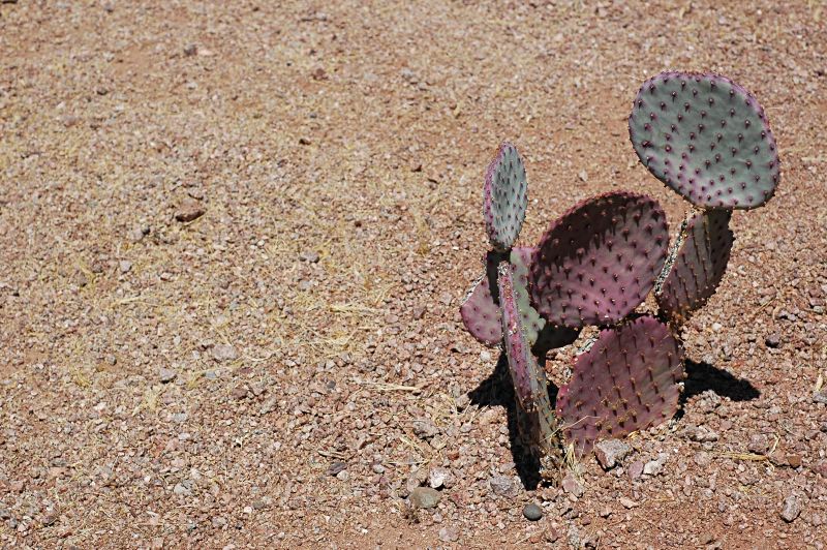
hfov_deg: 22.6
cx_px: 414
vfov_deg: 15.2
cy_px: 275
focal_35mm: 90
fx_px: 2066
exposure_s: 1/1250
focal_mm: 60
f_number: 5.6
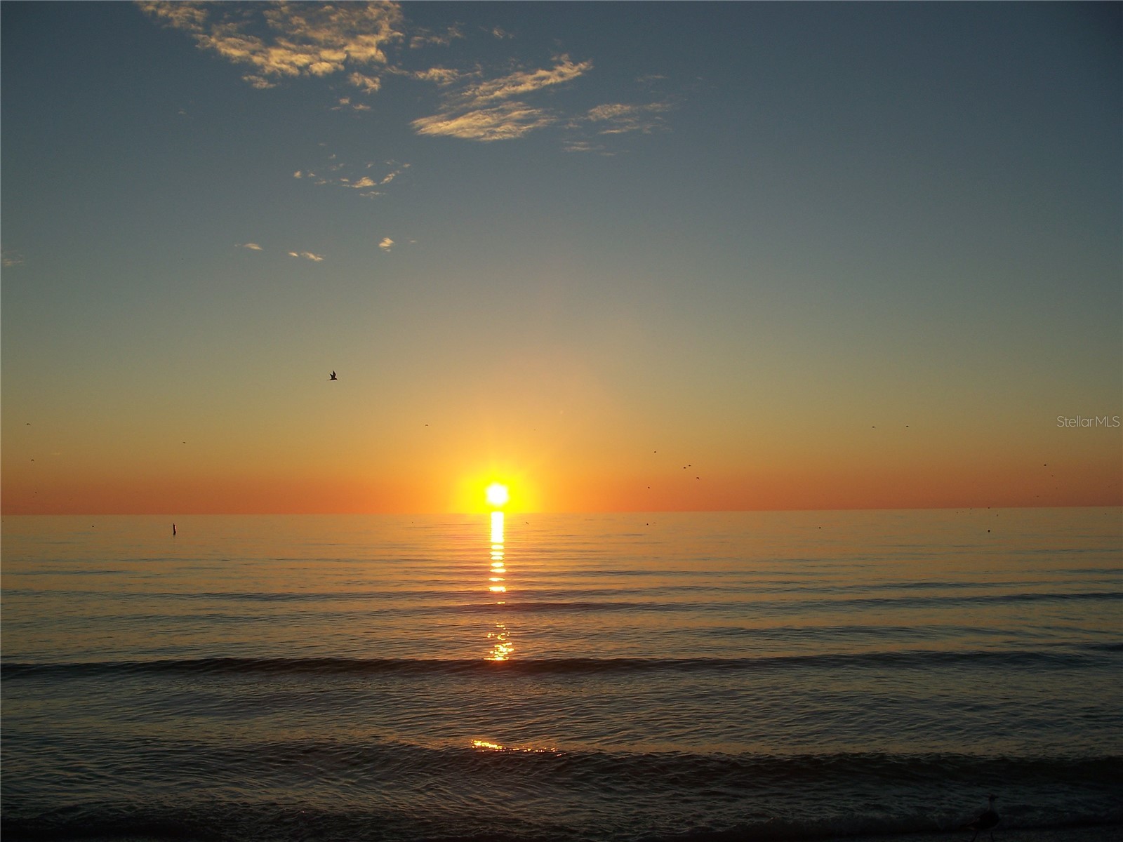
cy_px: 421
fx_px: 1200
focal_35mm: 37
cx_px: 562
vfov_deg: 38.7
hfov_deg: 50.1
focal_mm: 7.8
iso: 64
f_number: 4
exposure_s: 1/500
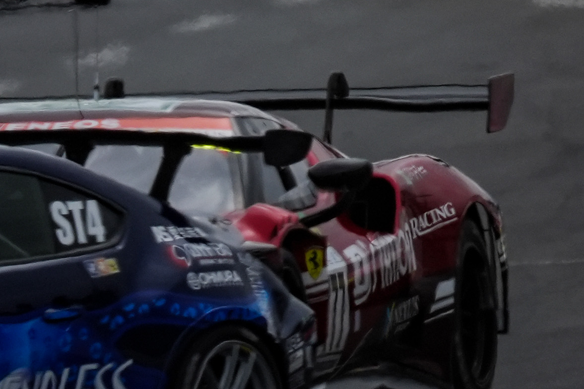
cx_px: 1119
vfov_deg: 0.4
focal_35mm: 3058
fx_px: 49610
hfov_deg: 0.7
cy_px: -380
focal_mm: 600
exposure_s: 1/800
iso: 500
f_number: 16
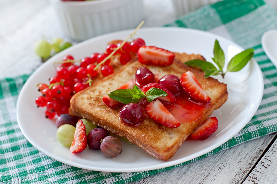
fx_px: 576
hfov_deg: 27.0
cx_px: 138
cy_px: 92
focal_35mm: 75
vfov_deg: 18.1
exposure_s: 1/160
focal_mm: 50
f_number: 4.5
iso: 100
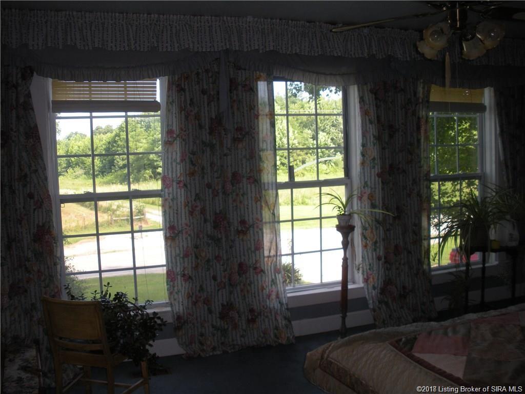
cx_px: 262
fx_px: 546
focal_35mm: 36
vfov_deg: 39.7
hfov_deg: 51.4
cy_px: 197
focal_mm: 6.3
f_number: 3.5
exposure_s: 1/95.4
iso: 88
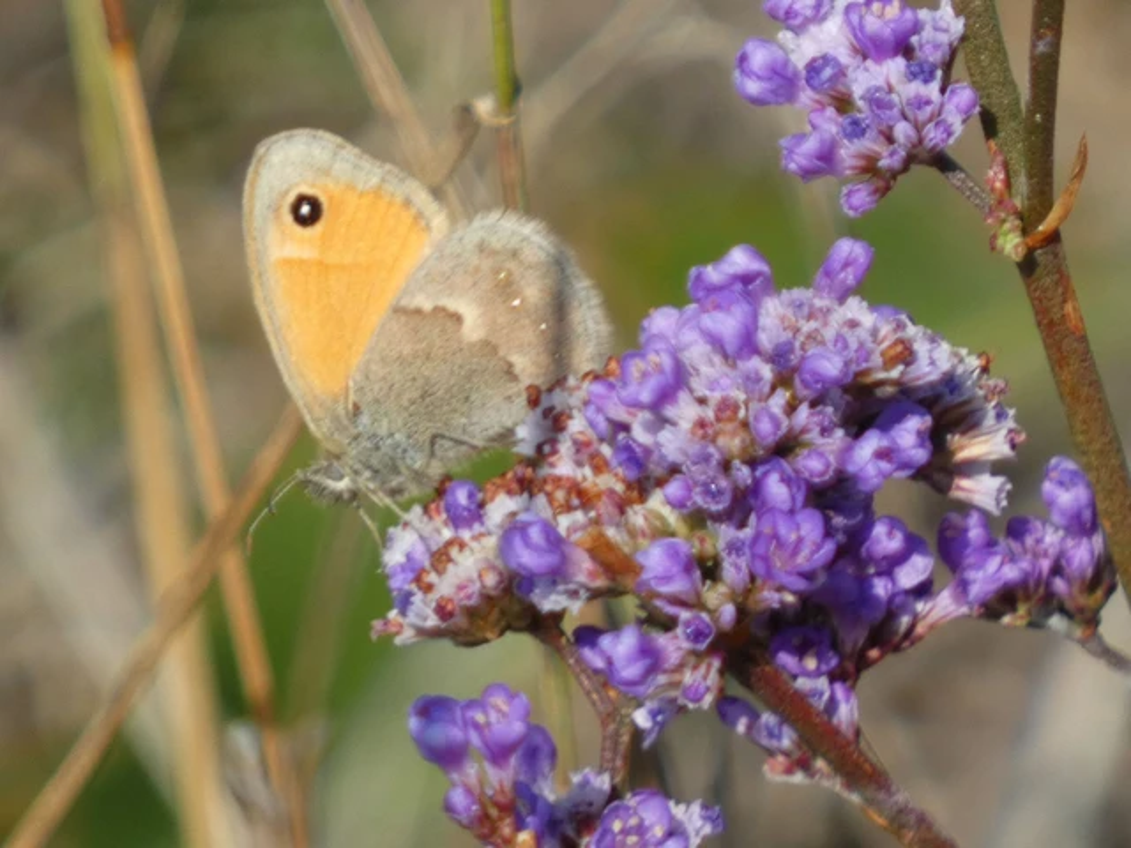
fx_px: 39207
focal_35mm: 1200
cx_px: 566
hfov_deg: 1.7
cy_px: 424
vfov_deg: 1.2
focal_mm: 215
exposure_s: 1/320
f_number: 5.9
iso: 125
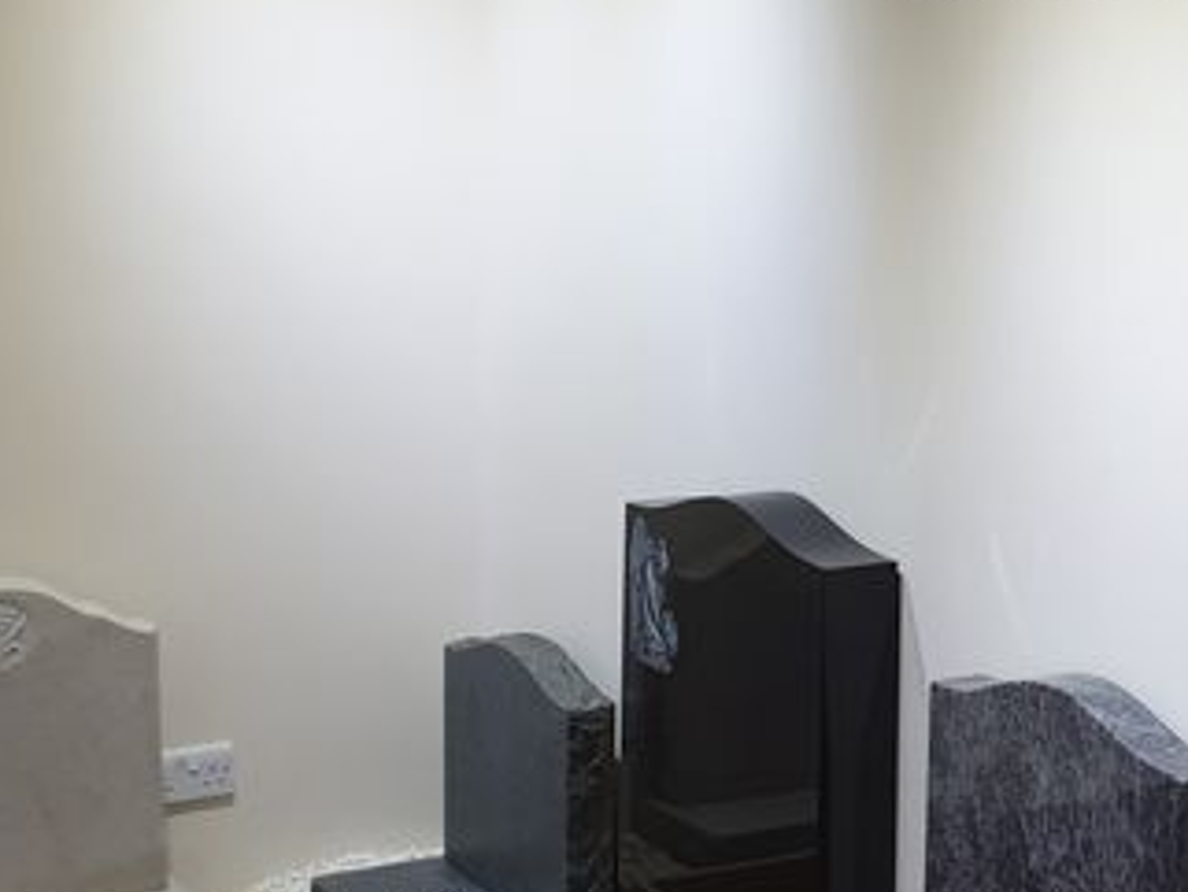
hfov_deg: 26.0
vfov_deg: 21.3
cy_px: 326
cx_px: 1308
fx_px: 2369
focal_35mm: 69
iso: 160
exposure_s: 1/50
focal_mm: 4.3
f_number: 2.4
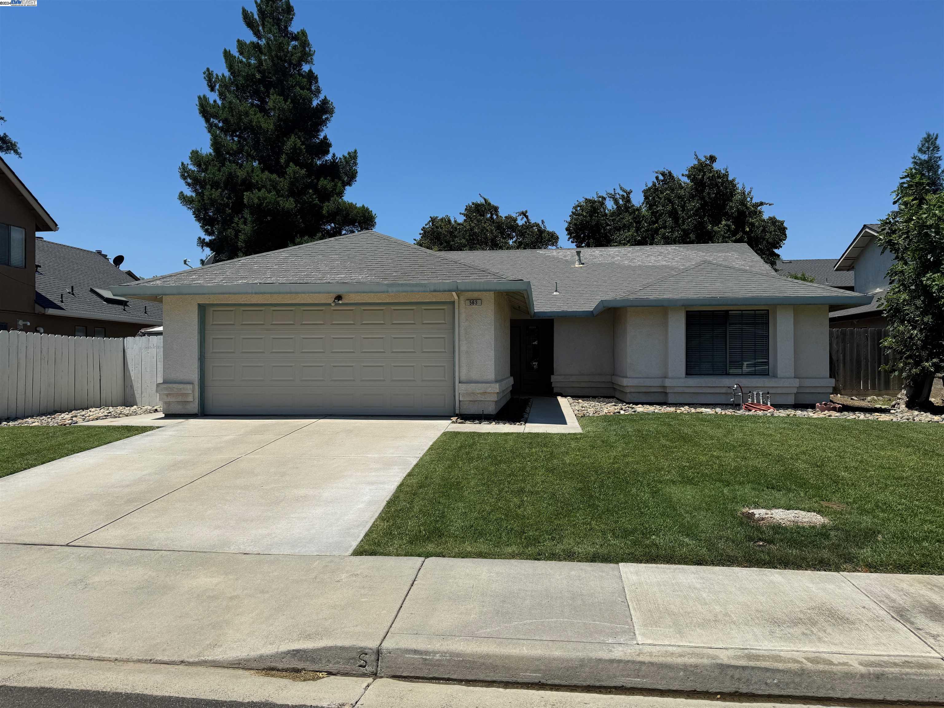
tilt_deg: -0.4
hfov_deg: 71.6
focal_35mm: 24
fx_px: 654
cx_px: 472
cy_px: 354
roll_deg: -0.3
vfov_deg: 56.8
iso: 80
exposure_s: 1/7092
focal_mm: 6.76
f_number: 1.78
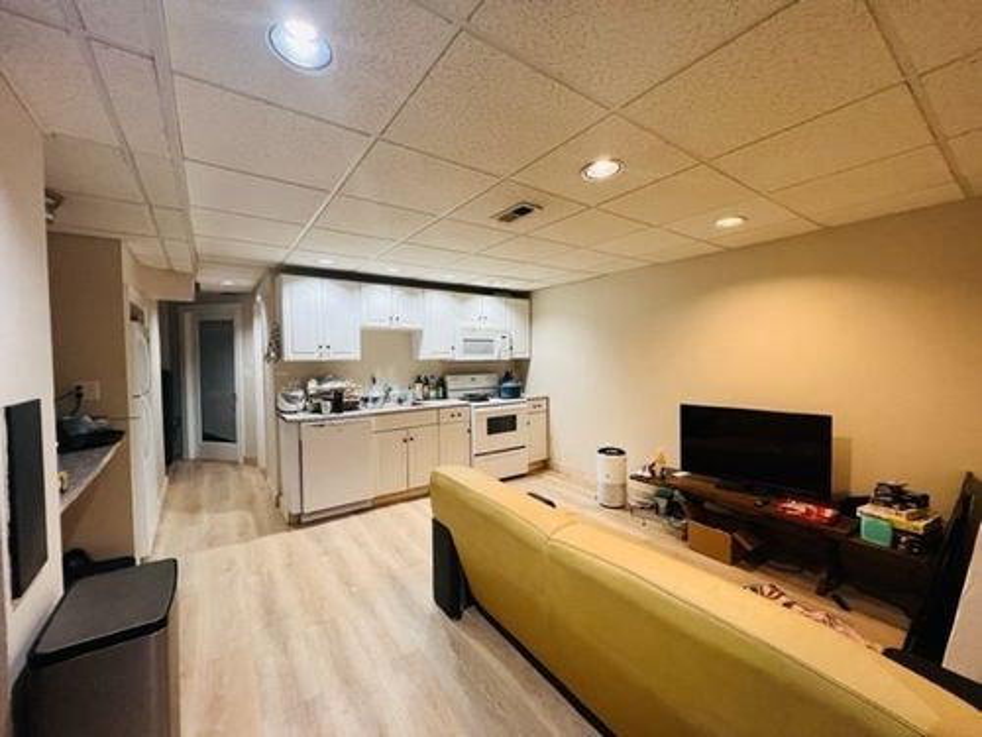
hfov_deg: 106.2
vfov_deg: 89.9
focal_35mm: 13
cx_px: 491
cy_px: 368
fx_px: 369
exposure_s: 1/60
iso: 250
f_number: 1.8
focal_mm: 1.57
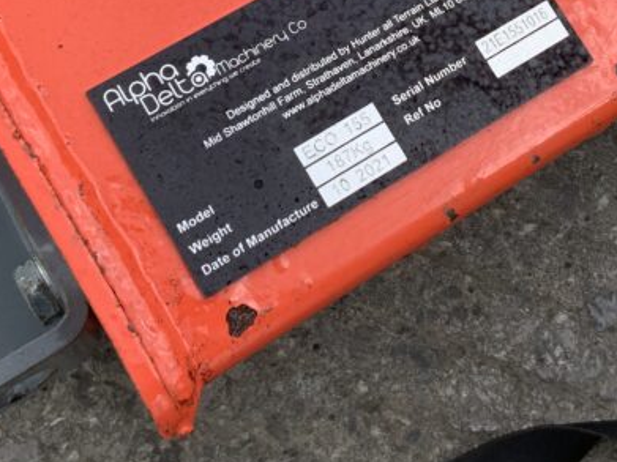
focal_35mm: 76
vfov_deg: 18.9
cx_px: 418
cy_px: 3
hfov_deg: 25.5
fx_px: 1354
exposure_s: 1/674
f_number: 1.8
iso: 16
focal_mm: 3
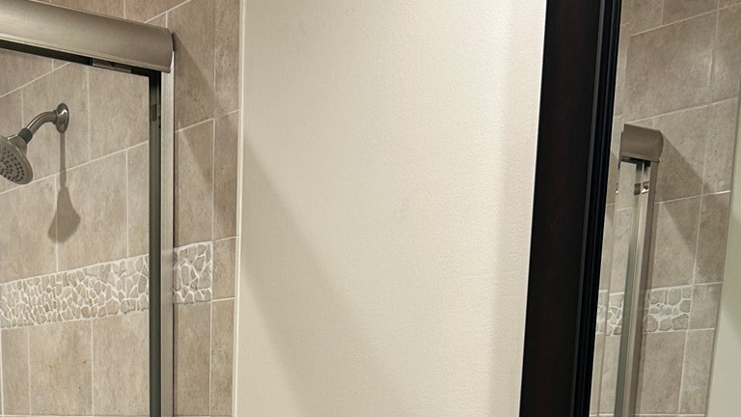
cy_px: 684
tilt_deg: -13.2
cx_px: 182
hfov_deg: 34.7
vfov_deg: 17.6
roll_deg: -0.4
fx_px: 1159
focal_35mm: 59
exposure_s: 1/60
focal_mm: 5.7
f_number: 1.5
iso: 80
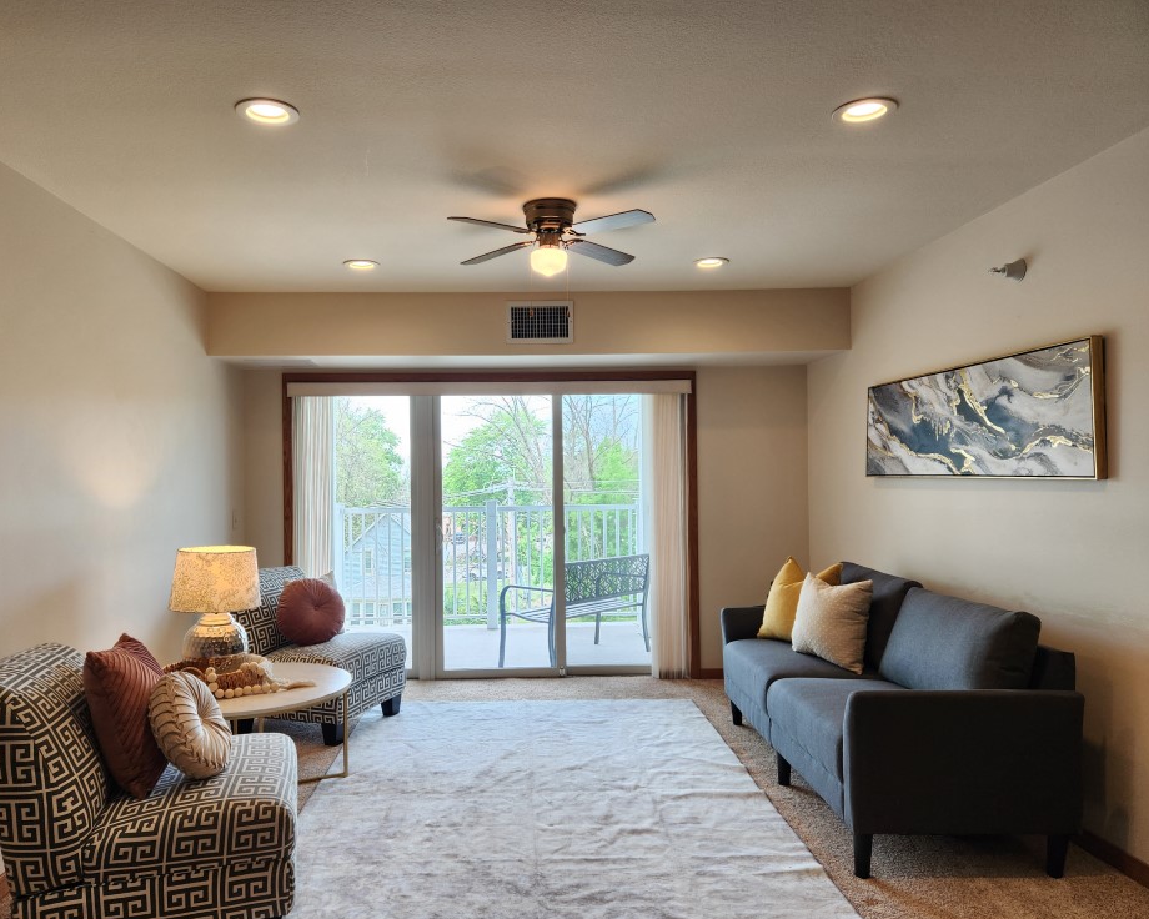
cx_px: 513
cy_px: 476
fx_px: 850
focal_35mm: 25
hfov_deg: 67.9
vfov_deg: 56.8
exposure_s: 1/120
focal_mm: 5.4
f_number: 1.8
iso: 64
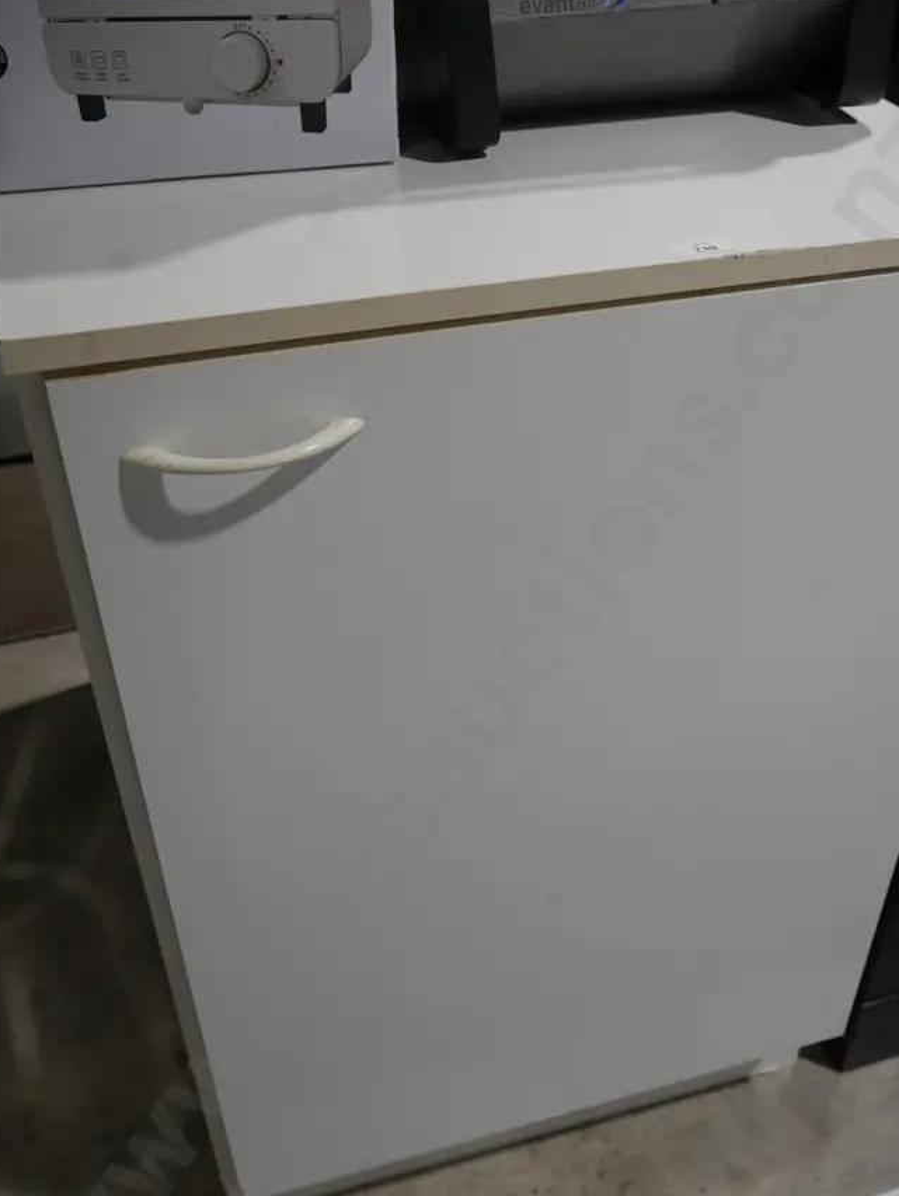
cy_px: 702
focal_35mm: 36
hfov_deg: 39.7
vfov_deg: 51.1
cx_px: 496
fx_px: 1245
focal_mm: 15
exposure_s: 1/125
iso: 200
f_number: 3.6
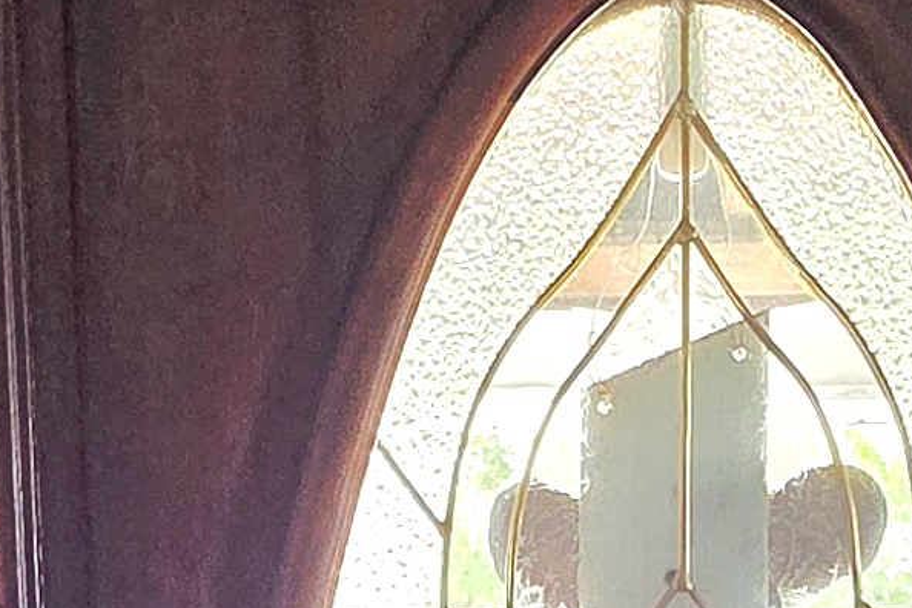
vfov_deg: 12.9
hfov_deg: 22.4
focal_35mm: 91
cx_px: 493
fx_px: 2305
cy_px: 1259
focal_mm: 2.2
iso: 320
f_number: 1.9
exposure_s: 1/101
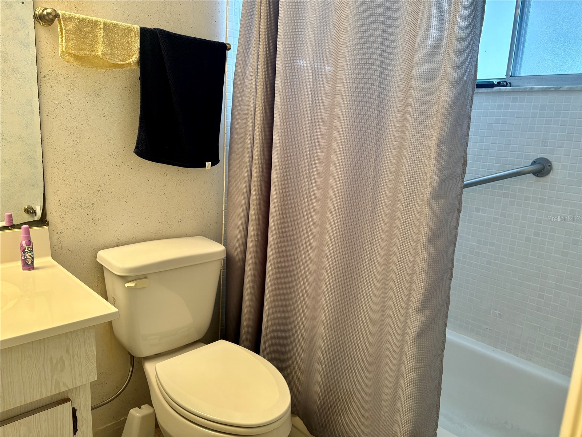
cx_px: 291
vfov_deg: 53.1
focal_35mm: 26
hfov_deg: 67.3
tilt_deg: -11.7
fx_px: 437
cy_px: 218
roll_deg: -3.0
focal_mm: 5.96
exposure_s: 1/60
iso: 100
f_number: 1.6
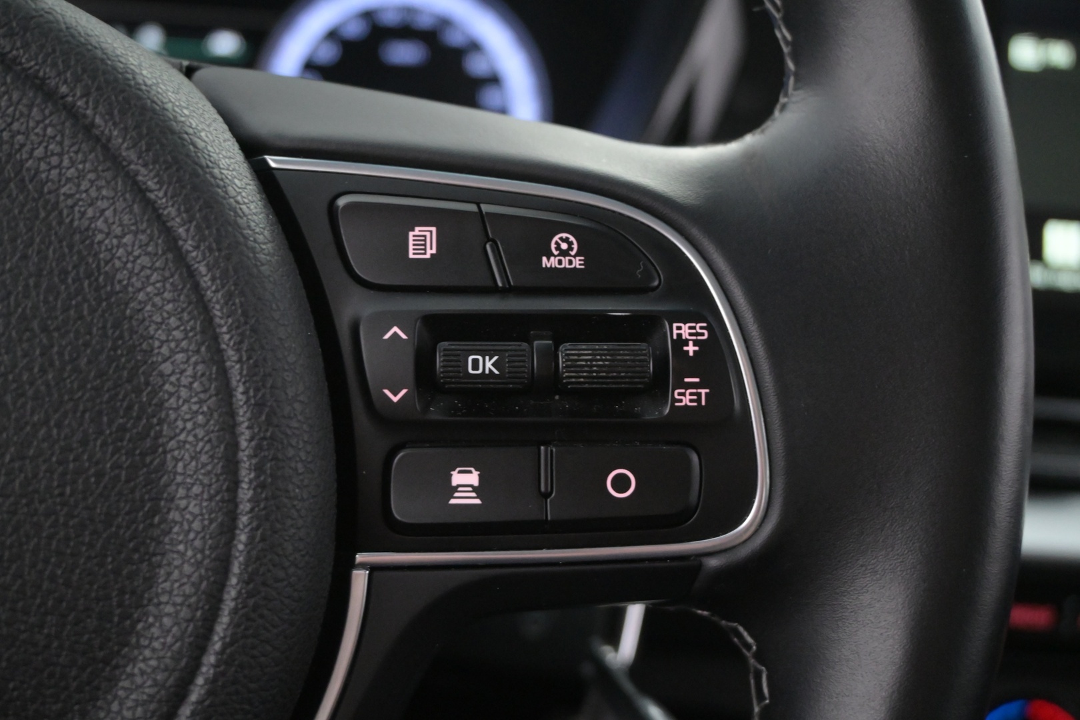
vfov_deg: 34.2
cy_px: 360
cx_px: 540
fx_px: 1170
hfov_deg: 49.6
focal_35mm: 39
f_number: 4.5
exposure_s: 1/40
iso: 4500
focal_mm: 26
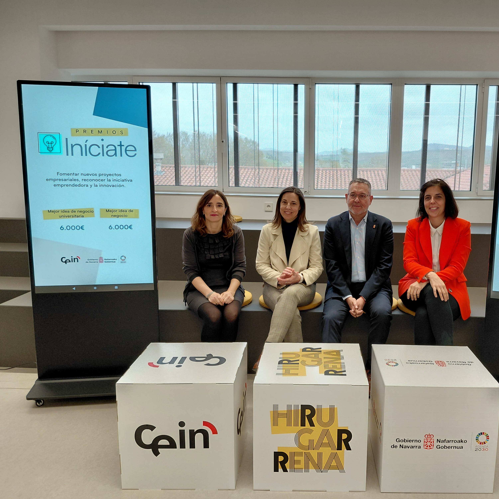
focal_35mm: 30
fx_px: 489
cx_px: 312
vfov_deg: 54.0
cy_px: 248
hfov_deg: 53.4
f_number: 1.8
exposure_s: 1/100
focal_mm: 4.69
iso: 125
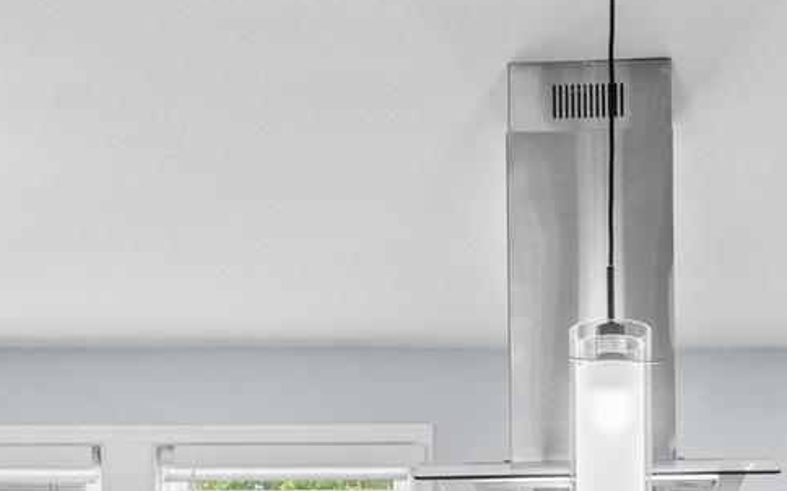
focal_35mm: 69
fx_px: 1479
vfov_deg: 16.6
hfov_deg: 29.4
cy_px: 802
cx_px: 580
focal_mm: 16
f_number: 8
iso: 1600
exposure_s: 1/20
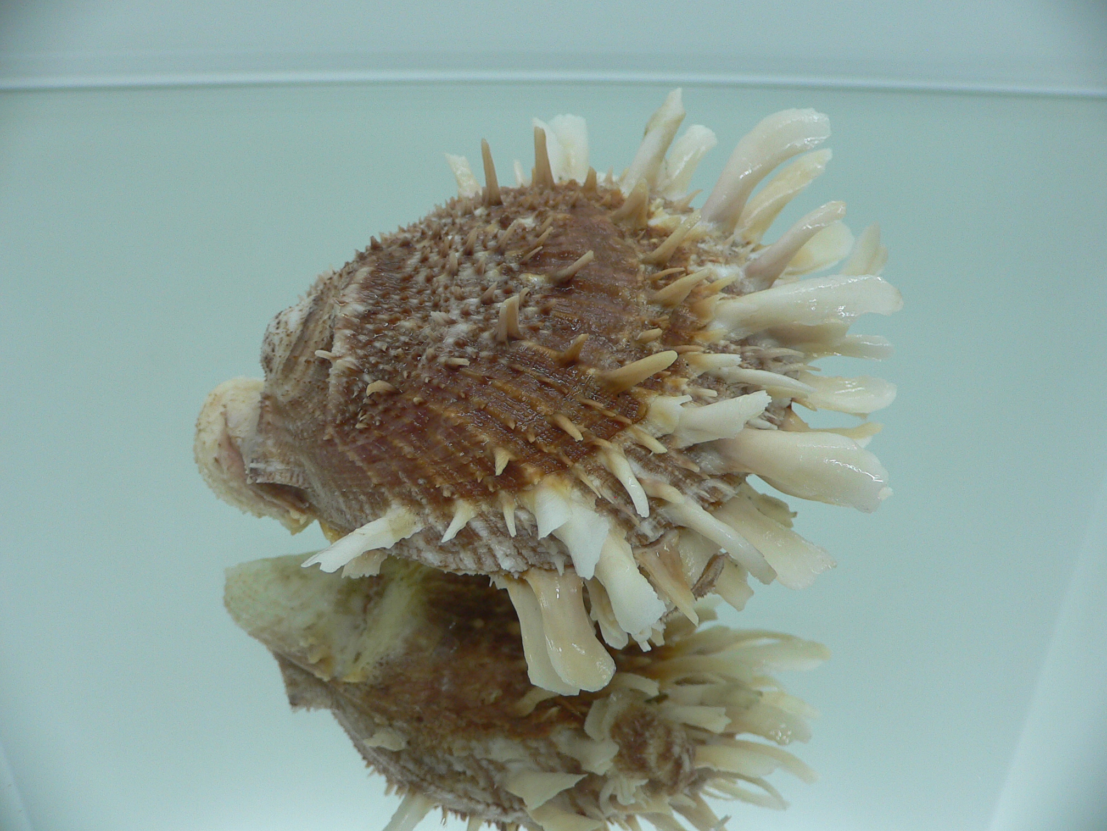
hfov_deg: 52.6
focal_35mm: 35
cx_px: 554
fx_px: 1119
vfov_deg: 40.7
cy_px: 416
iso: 80
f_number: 2.8
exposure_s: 1/60
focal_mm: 4.6
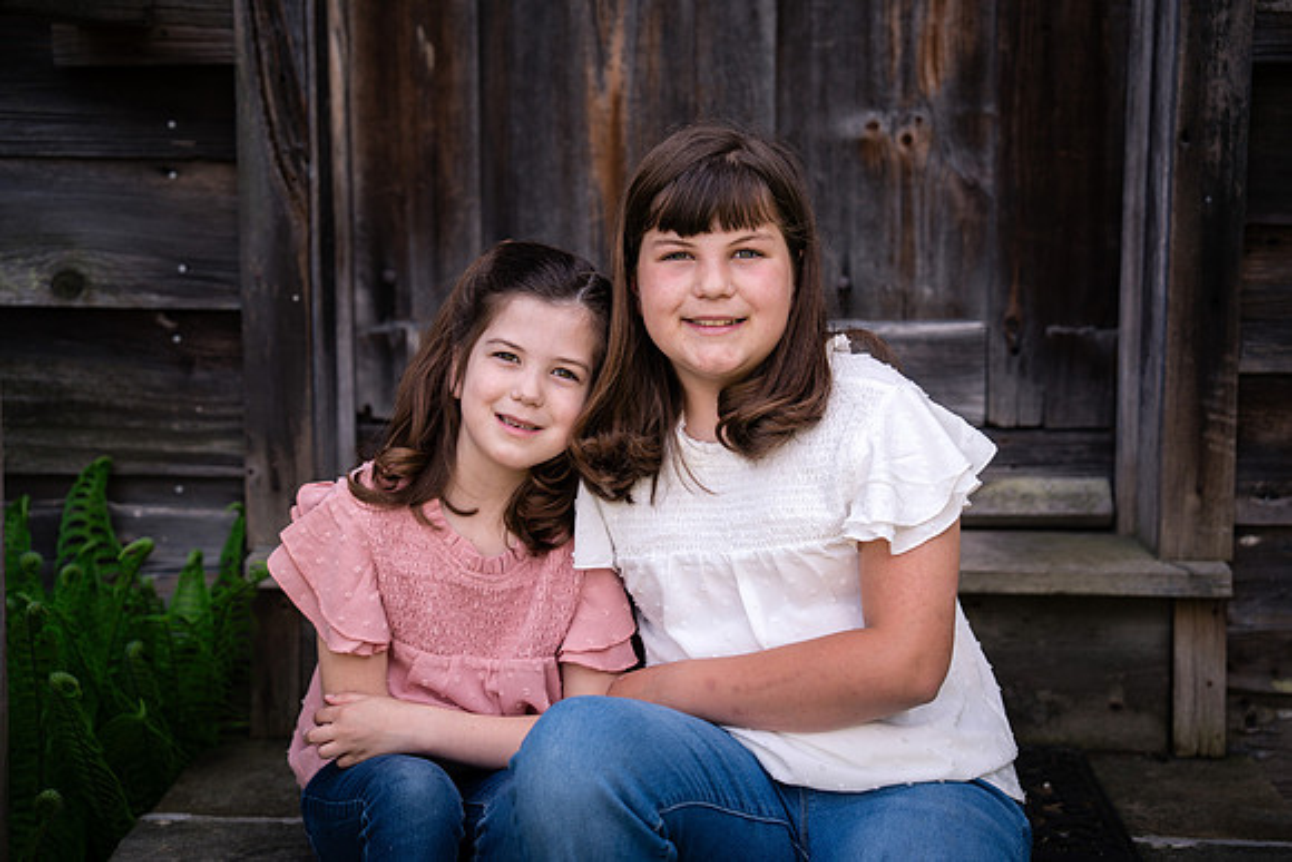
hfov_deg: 28.8
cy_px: 431
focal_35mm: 70
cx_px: 646
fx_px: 2513
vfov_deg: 19.5
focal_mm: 70
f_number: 2.8
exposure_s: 1/500
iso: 100
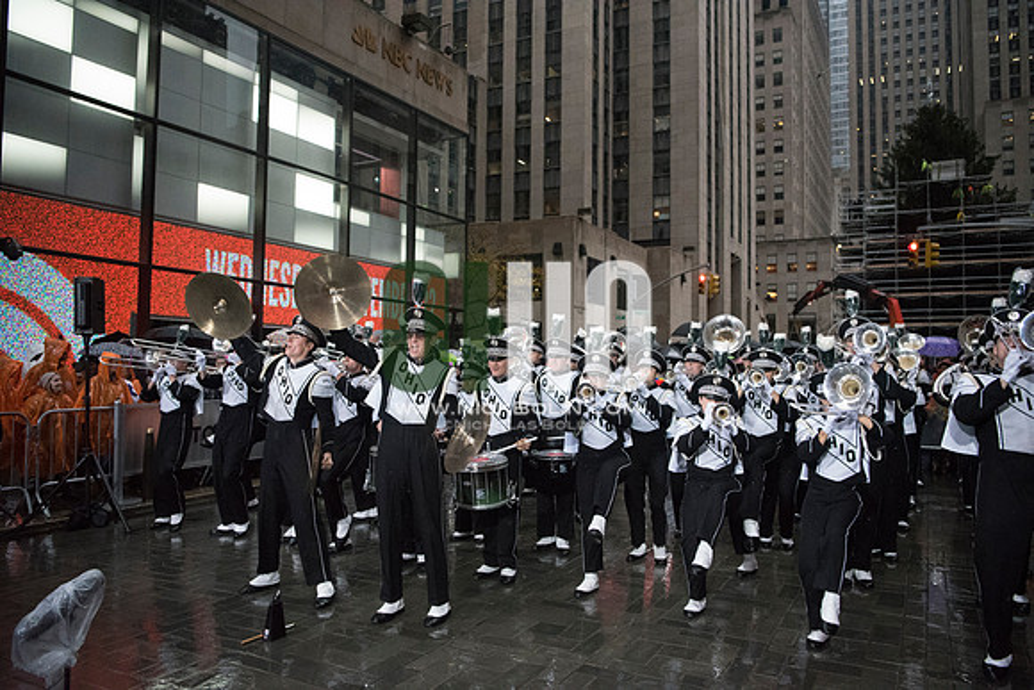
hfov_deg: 65.5
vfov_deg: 46.4
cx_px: 517
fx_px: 804
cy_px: 345
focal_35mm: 28
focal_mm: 28
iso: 10000
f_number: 2.8
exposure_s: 1/4000
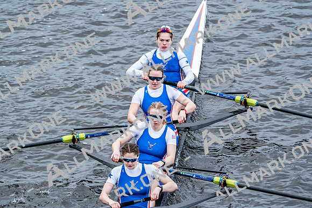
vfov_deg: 3.0
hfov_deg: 4.5
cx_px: 156
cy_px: 104
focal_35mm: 456
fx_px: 3953
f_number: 6.3
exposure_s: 1/1250
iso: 1600
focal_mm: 456
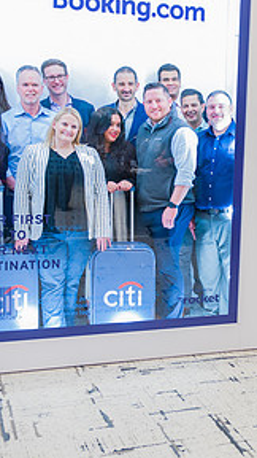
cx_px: 257
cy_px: 204
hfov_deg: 19.8
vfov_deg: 35.4
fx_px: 715
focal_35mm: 59
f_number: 4
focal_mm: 28
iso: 1600
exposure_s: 1/200
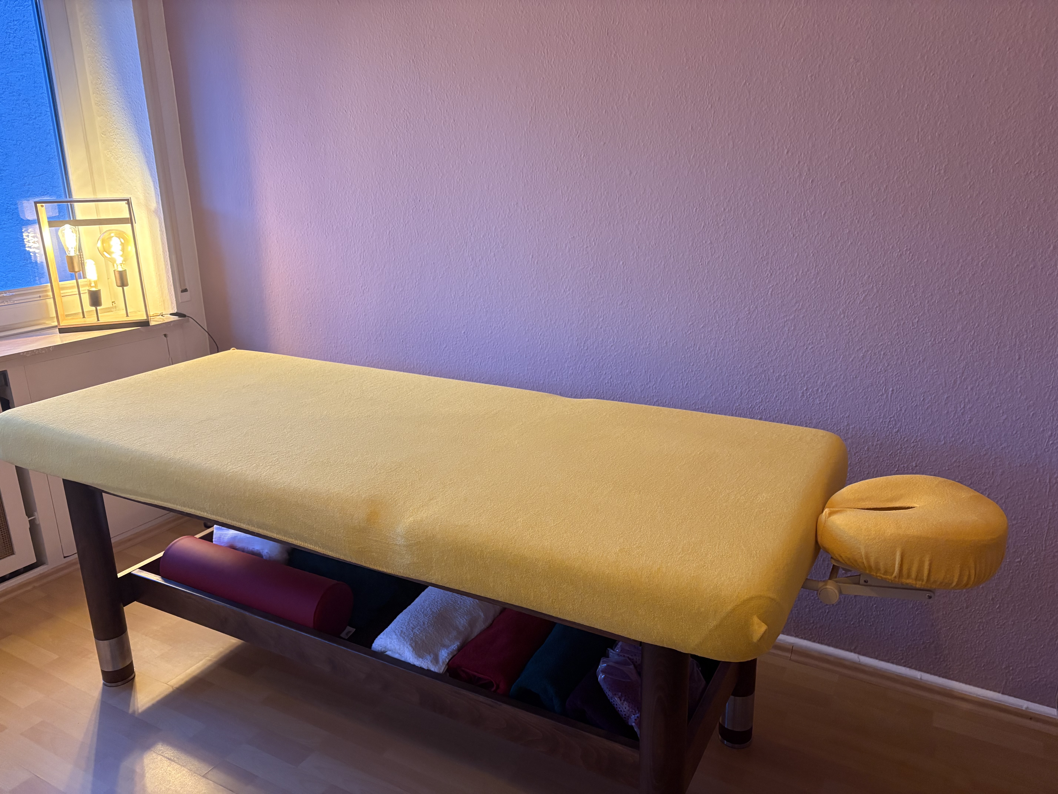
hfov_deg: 67.3
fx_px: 795
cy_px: 397
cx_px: 529
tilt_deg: -16.5
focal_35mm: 26
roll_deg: +0.5
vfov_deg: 53.1
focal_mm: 5.96
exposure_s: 1/50
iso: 320
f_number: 1.6
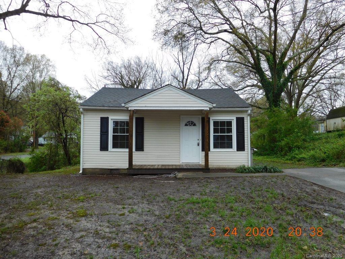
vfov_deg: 54.9
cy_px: 130
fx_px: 249
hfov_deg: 69.4
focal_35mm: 25
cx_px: 172
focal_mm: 4.5
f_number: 3.4
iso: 125
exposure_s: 1/125
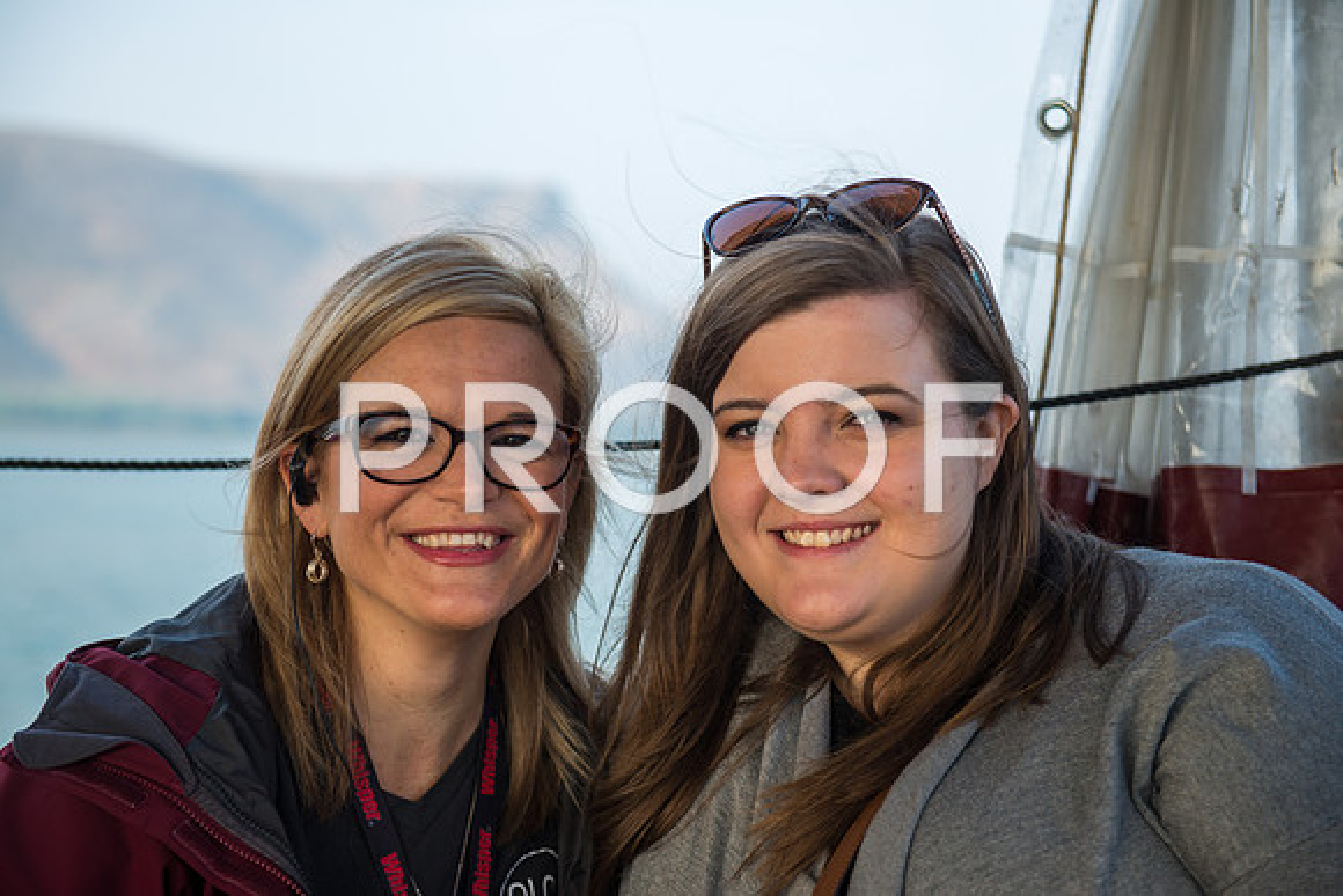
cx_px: 672
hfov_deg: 30.5
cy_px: 448
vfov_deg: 20.6
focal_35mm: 66
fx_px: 2463
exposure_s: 1/250
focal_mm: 66
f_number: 2.8
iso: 100
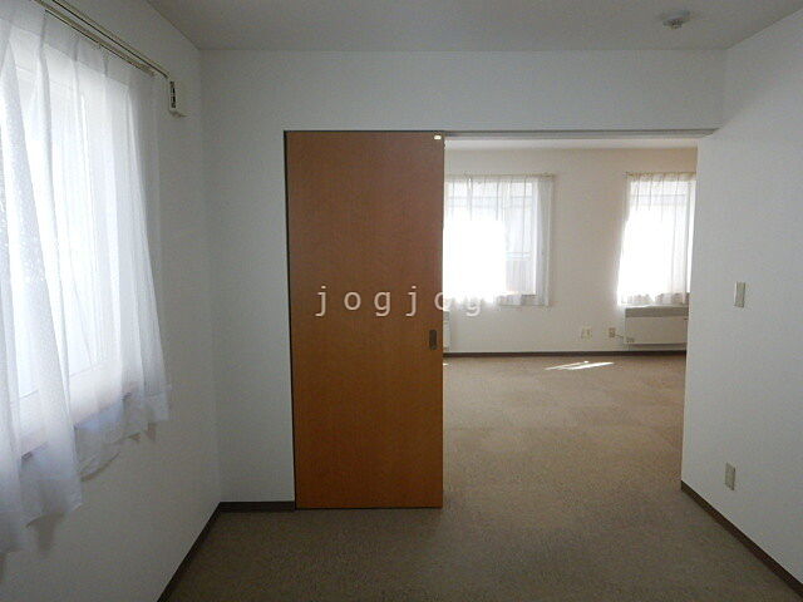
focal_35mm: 24
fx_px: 557
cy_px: 301
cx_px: 402
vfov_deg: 56.8
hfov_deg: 71.6
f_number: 2.8
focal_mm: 4.3
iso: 280
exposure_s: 1/30
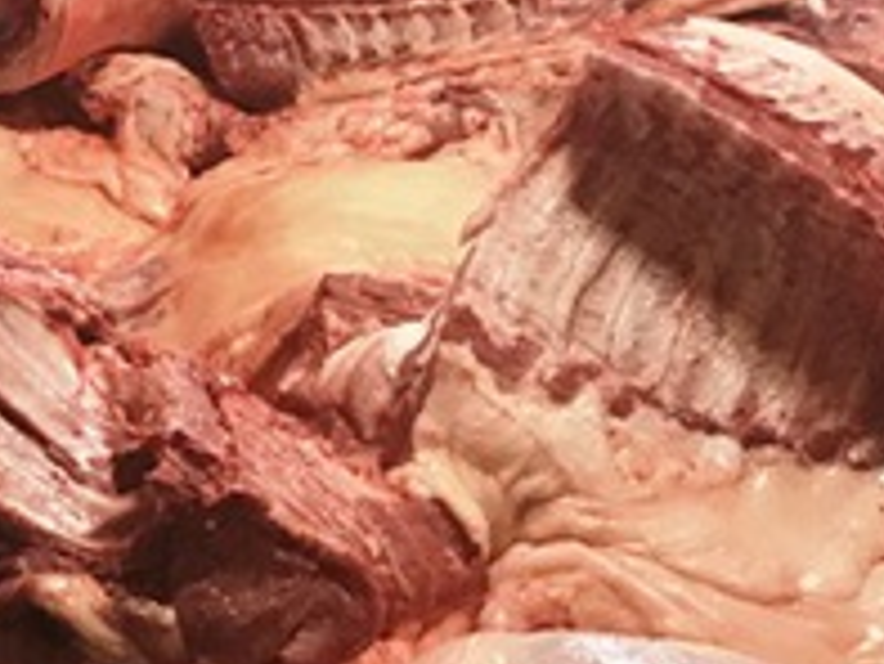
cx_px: -323
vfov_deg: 13.5
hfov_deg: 17.5
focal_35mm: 104
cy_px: -296
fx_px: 2658
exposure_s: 1/17
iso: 50
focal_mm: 3.99
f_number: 1.8
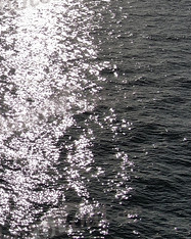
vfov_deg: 21.8
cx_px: -79
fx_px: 615
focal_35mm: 87
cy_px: 66
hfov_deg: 16.4
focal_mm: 6.08
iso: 100
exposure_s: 1/8000
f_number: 3.3
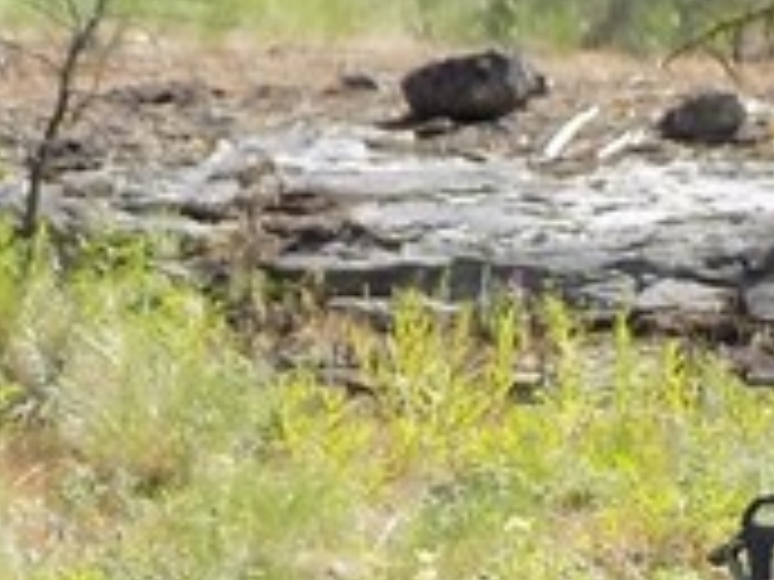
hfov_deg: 6.4
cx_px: 626
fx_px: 6931
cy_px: 818
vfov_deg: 4.8
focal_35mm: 310
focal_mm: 9.3
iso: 80
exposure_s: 1/250
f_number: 3.9
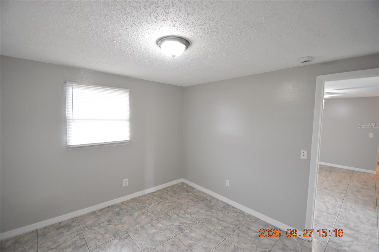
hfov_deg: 100.4
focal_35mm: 15
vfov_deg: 77.3
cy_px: 126
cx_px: 190
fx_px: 158
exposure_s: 1/60
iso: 1600
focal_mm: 10
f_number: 3.5
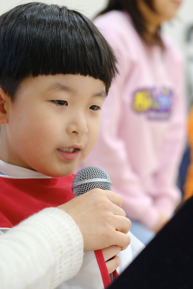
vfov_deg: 25.4
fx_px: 644
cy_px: 144
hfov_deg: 16.9
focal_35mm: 80
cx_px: 161
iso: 1250
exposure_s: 1/160
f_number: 2
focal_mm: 35
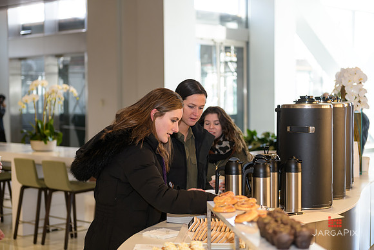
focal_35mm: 70
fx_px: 727
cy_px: 125
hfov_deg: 28.8
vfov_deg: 19.5
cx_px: 187
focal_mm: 70
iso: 400
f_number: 3.2
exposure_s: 1/125
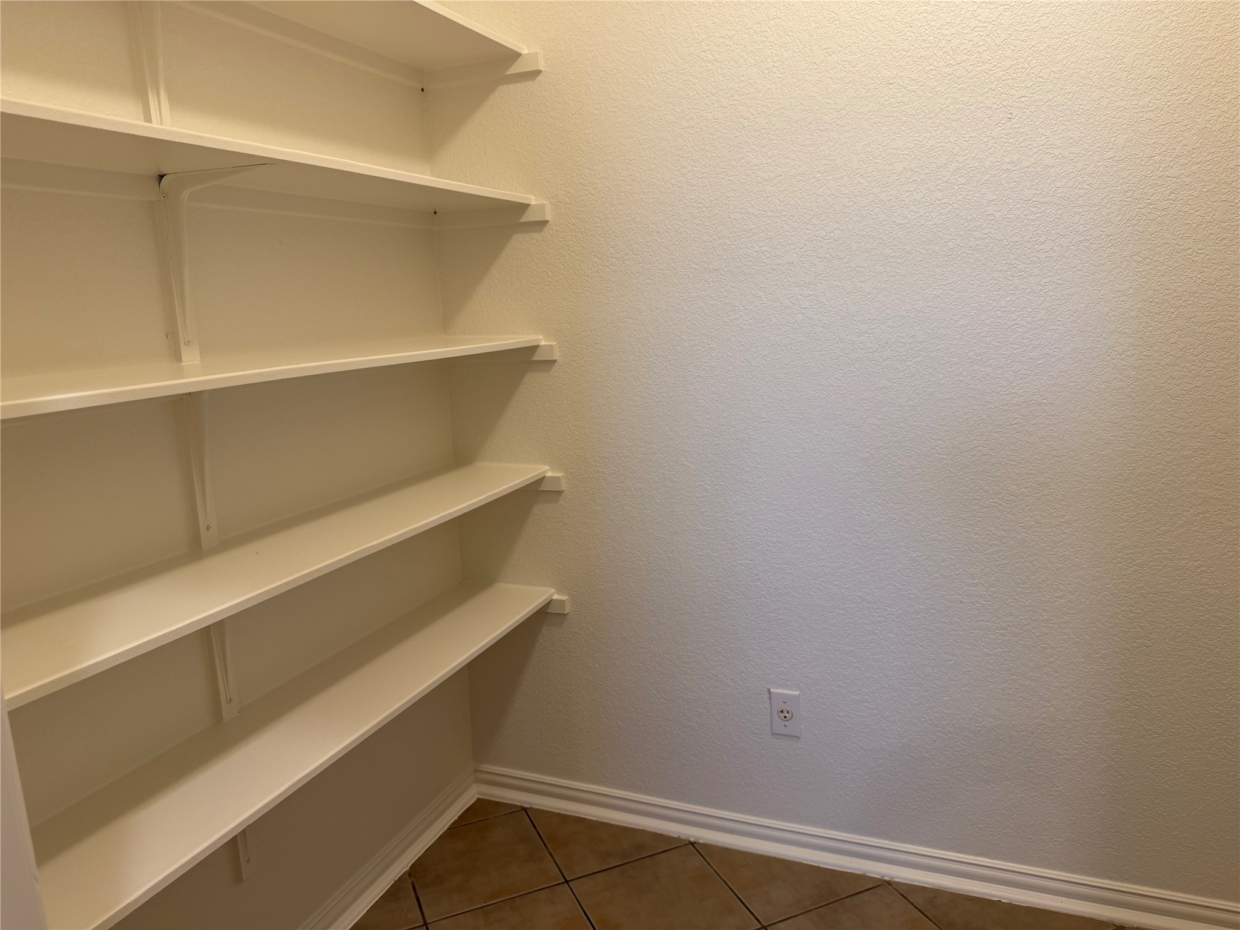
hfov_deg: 71.6
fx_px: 860
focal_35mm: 24
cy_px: 465
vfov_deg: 56.8
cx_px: 620
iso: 125
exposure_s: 1/60
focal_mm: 6.76
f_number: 1.78
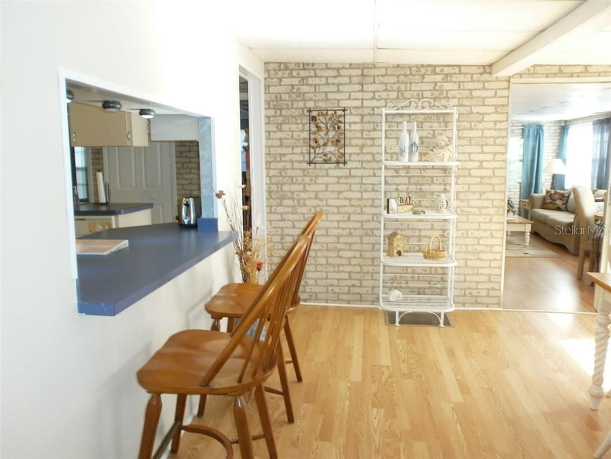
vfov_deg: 51.4
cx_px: 306
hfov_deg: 65.3
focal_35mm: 27
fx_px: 477
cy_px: 230
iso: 125
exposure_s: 1/30
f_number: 2.9
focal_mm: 4.8
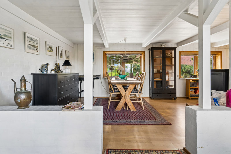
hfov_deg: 85.4
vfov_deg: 63.2
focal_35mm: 20
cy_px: 77
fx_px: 125
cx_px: 116
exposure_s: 1/6
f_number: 8
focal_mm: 13
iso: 200
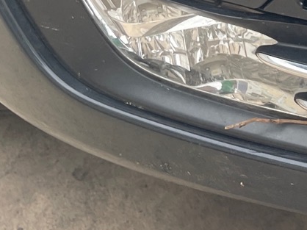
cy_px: -151
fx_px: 993
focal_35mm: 112
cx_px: 538
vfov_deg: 12.3
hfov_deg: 15.4
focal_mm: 4.2
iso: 32
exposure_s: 1/875
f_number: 1.6
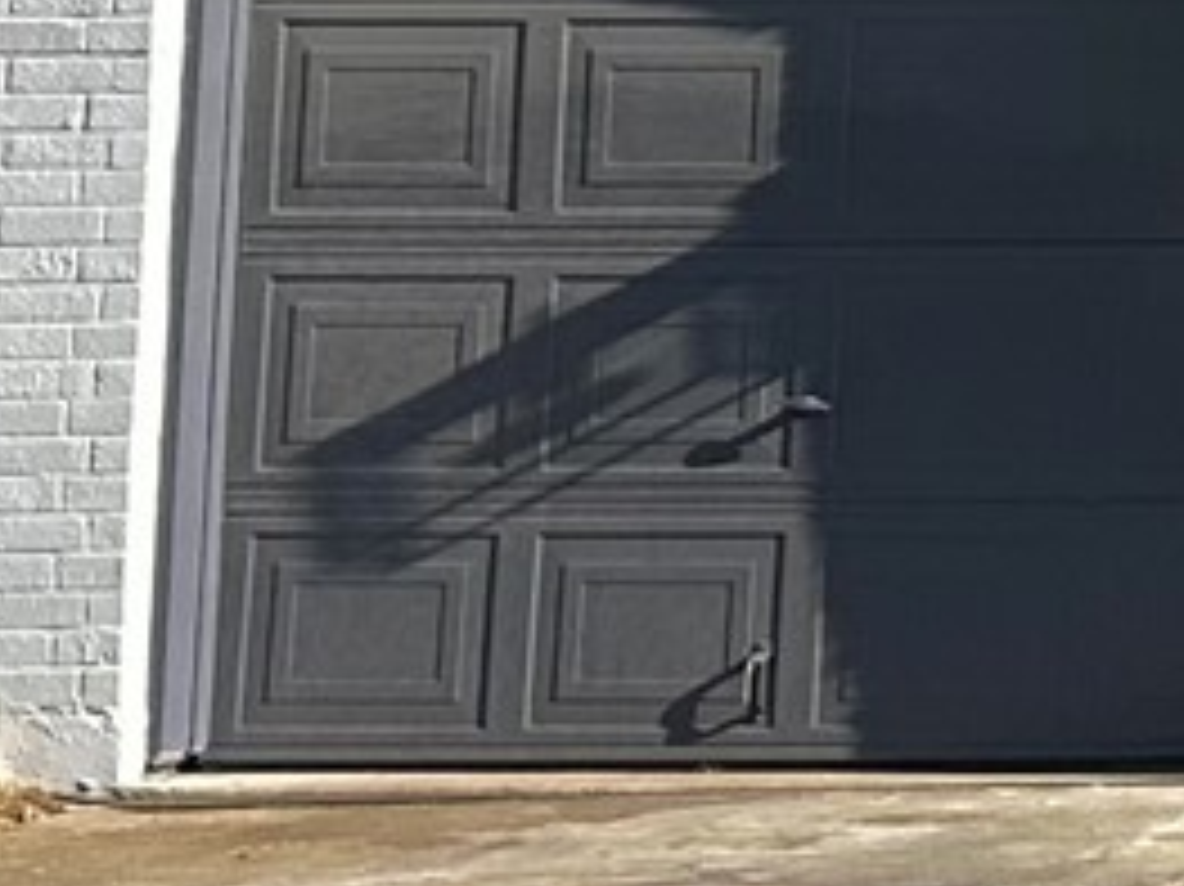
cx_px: 3714
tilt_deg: +5.9
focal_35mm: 187
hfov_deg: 8.6
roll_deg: +0.0
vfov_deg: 7.7
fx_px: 6393
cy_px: -630
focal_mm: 6.86
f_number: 1.78
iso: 80
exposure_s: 1/3861
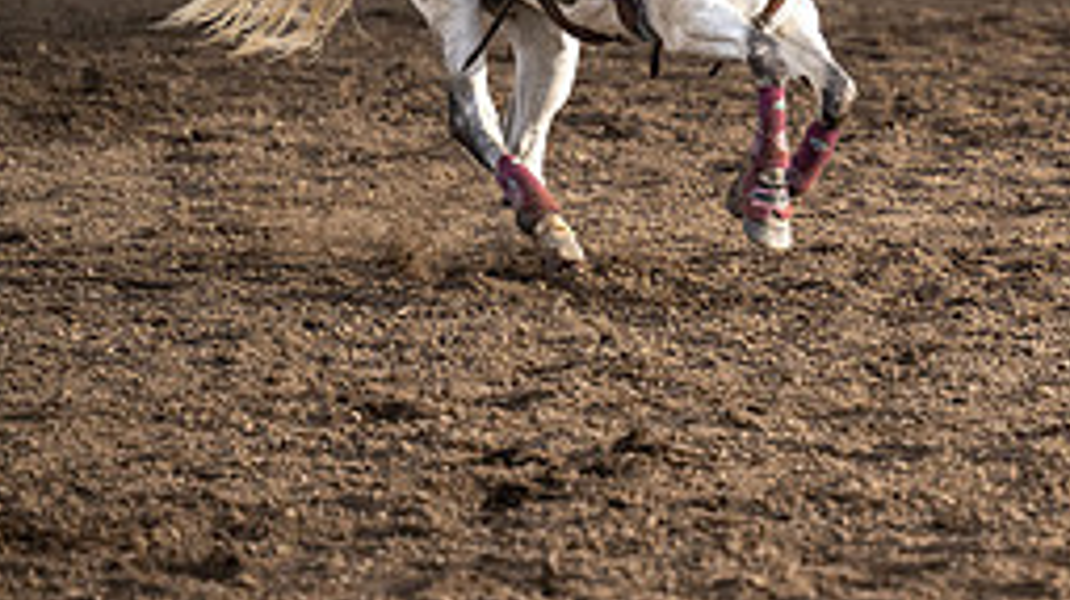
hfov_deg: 5.5
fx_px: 11170
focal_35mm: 394
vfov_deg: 3.1
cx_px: 1254
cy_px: 120
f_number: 2.8
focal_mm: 145
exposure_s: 1/8000
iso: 1250
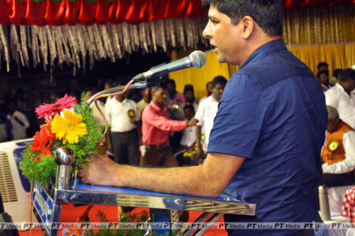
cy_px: 105
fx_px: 656
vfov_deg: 20.4
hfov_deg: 30.3
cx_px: 191
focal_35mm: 67
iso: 320
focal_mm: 35
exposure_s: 1/125
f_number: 4.5
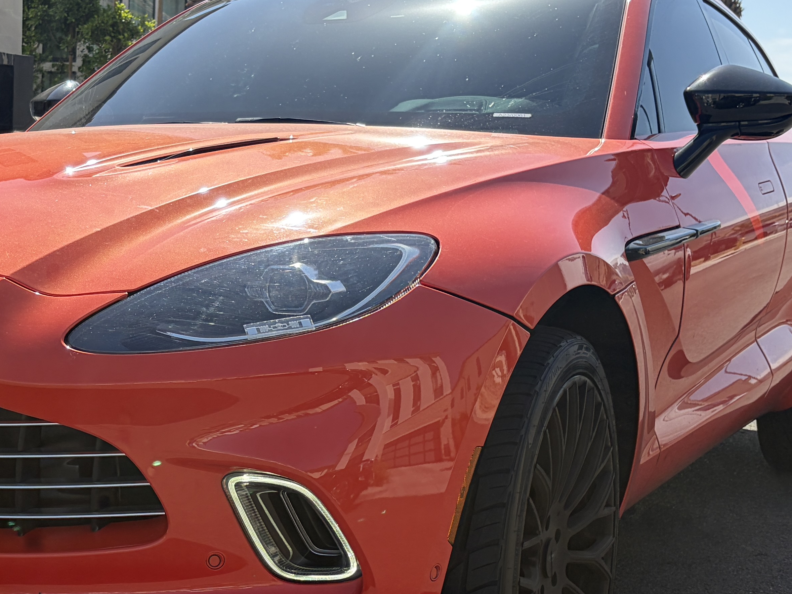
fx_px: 1441
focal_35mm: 63
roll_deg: -3.0
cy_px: 338
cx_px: 232
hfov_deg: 30.4
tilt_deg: -6.9
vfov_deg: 23.3
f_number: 1.6
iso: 50
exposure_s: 1/2865
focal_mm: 5.96
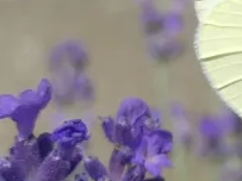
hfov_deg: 5.2
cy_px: -58
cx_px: 318
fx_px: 2641
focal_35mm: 378
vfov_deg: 3.9
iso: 80
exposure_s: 1/500
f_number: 5.1
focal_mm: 21.5
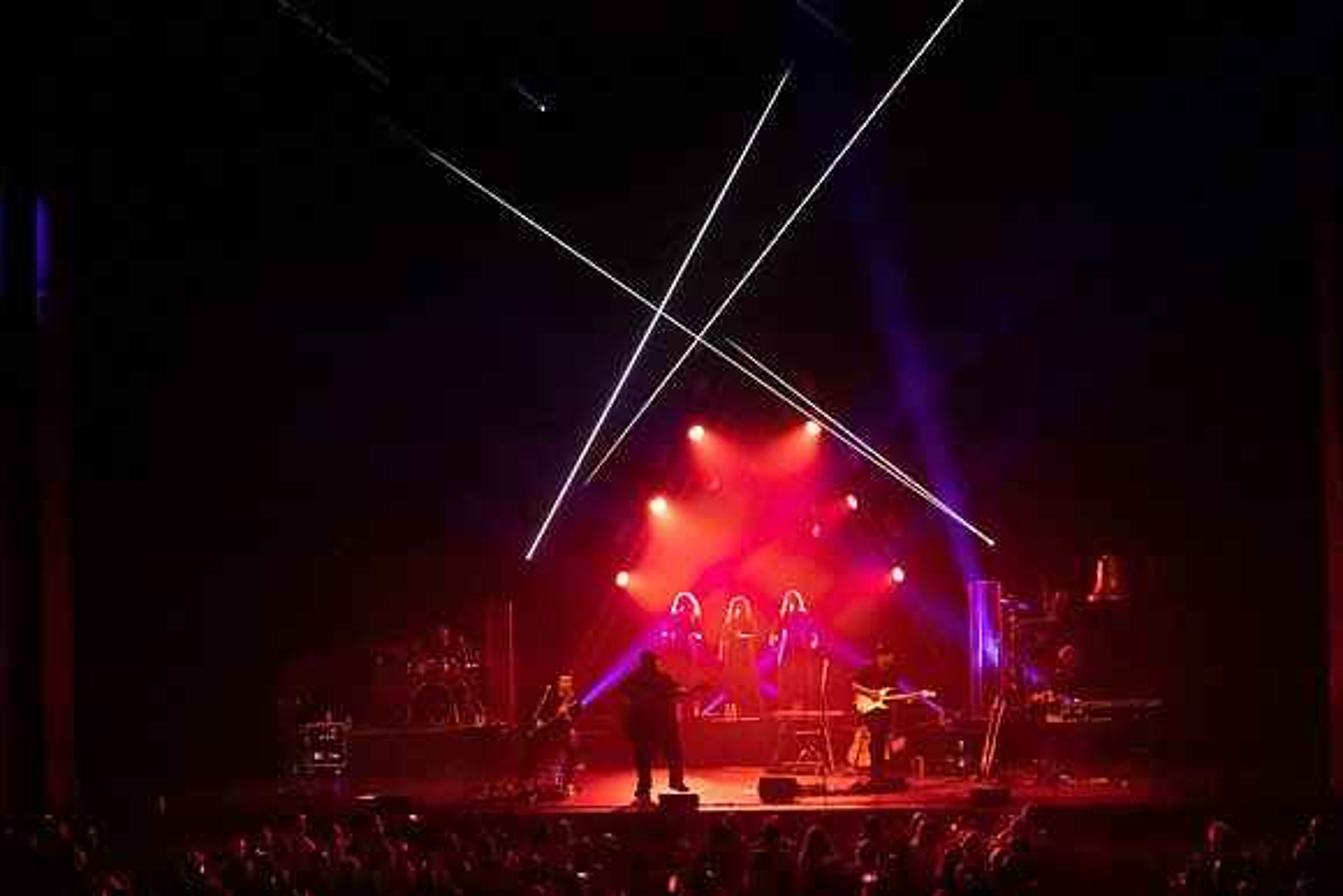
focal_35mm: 70
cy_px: 448
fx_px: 2612
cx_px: 672
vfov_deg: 19.5
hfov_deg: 28.8
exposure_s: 1/250
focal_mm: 70
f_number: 5.6
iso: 8000
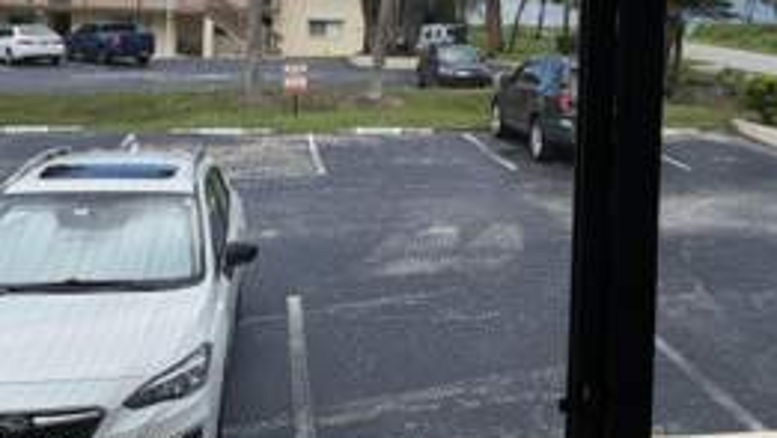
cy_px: -37
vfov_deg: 23.5
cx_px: 572
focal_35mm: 48
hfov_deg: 41.7
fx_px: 989
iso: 80
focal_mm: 6.76
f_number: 1.78
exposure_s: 1/1385
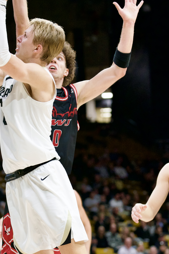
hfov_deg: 8.9
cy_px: 162
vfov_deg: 13.3
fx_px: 1084
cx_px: 50
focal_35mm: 154
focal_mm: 77
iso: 6400
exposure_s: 1/1600
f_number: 2.8
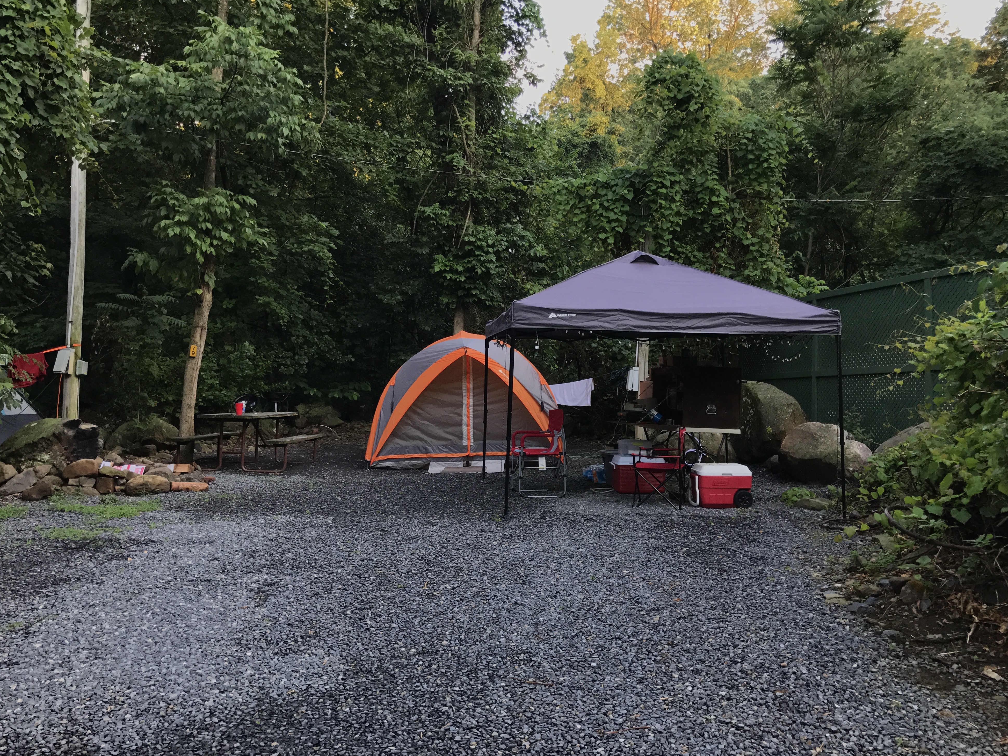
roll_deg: -1.8
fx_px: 844
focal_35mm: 29
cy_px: 368
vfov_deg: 48.2
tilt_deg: +3.1
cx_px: 498
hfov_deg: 61.7
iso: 40
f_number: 1.8
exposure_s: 1/120
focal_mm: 3.99
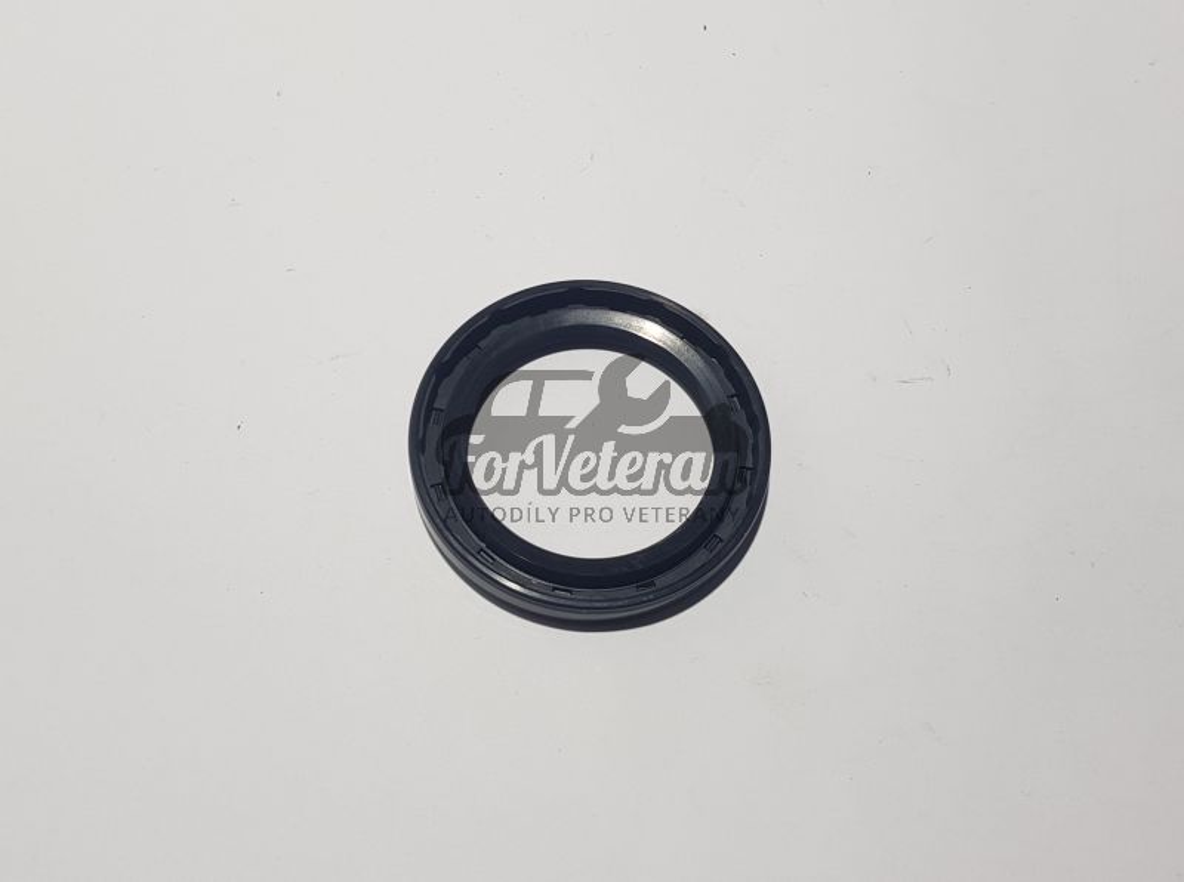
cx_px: 592
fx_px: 887
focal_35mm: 26
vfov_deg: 52.9
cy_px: 441
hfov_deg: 67.4
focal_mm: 4.2
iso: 40
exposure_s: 1/152
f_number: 1.7
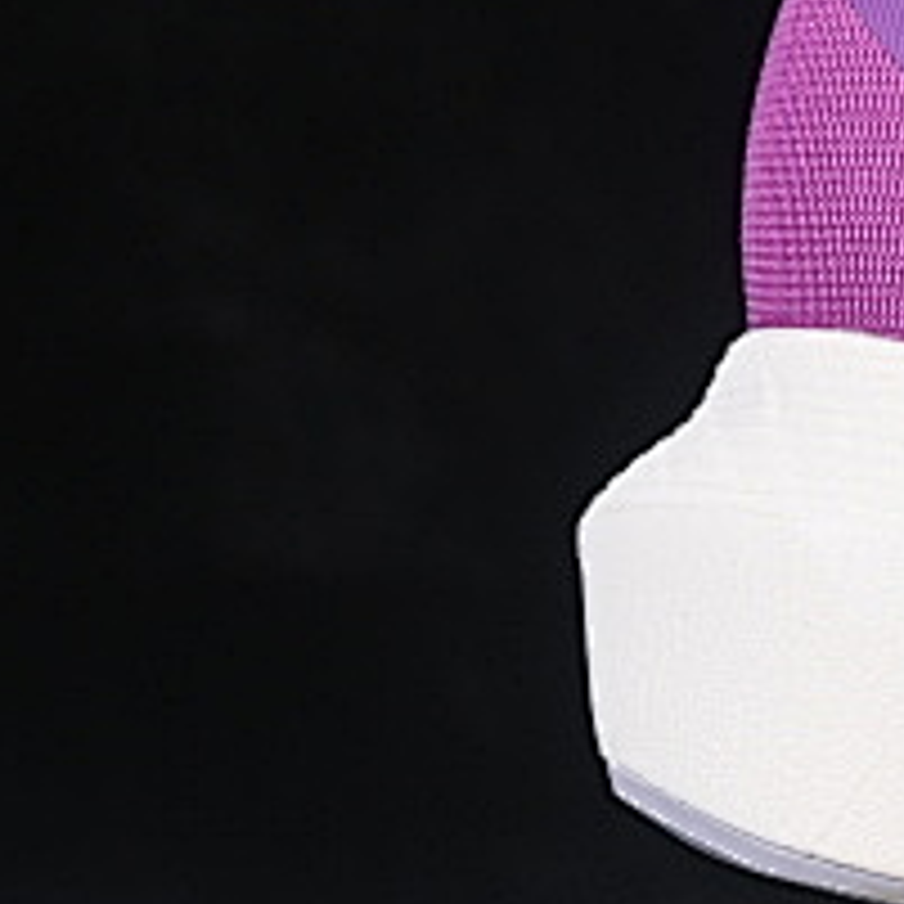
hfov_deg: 5.0
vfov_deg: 5.1
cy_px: -63
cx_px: 2159
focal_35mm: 343
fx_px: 10134
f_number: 7.1
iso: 160
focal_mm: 50
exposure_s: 1/80
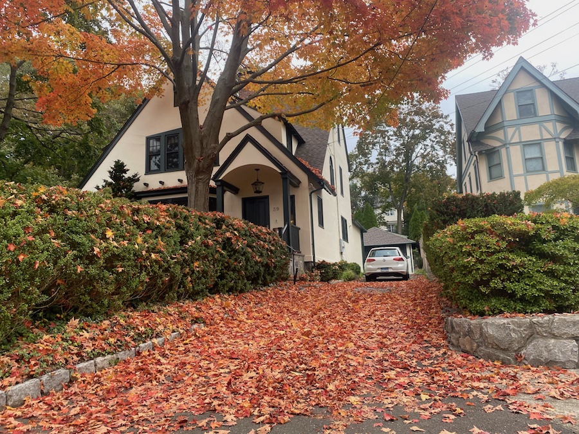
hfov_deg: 67.3
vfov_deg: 53.1
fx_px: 435
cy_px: 217
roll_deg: +2.8
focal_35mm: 26
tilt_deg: +9.6
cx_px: 290
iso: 64
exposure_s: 1/122
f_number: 1.8
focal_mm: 4.25
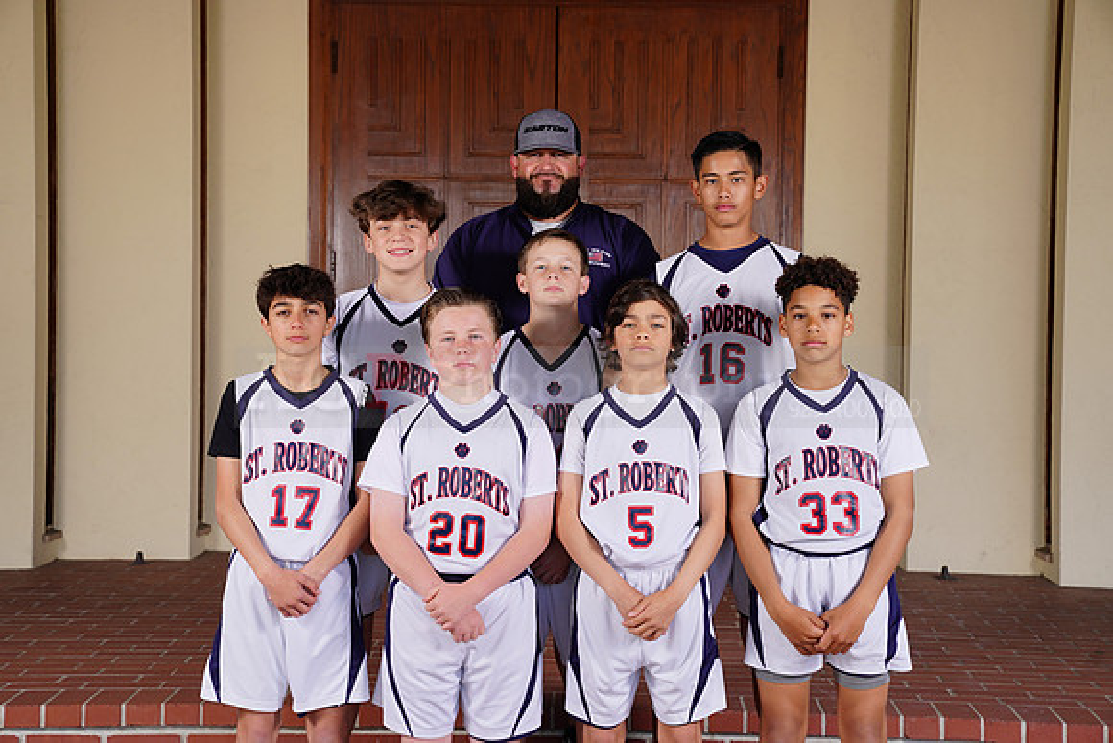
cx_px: 556
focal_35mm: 70
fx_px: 2165
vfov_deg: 19.5
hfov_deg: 28.8
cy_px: 372
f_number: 6.3
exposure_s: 1/200
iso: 200
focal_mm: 70
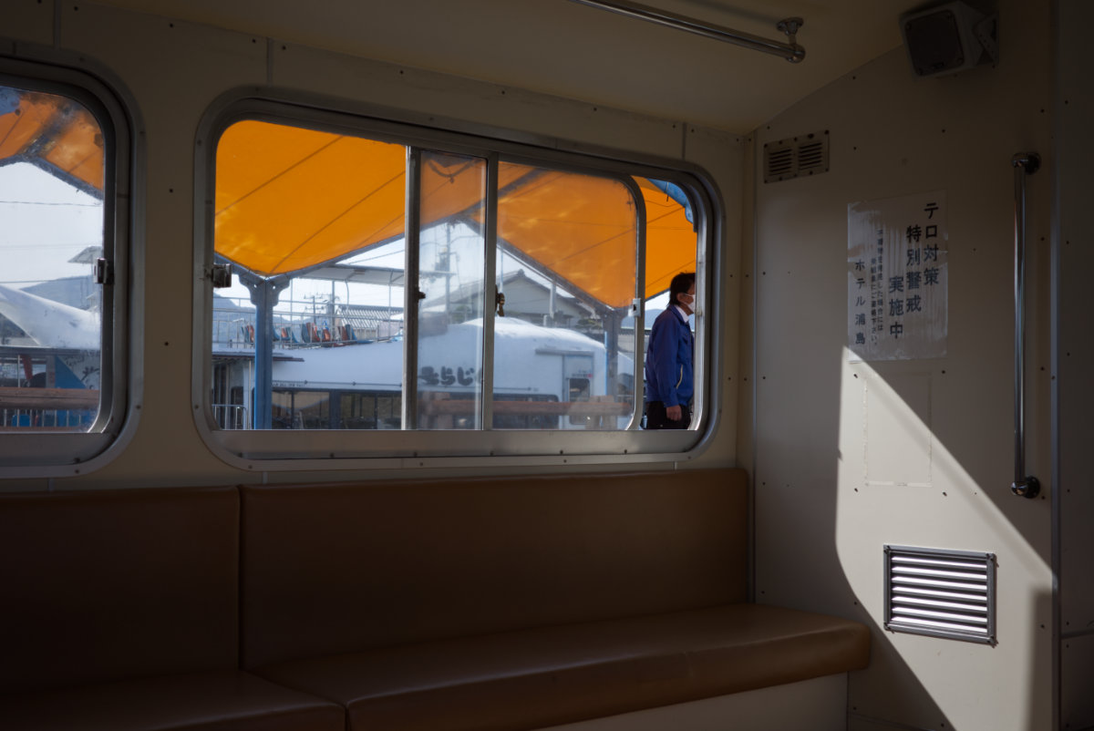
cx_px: 547
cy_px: 366
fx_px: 1216
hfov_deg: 48.4
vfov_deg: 33.5
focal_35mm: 40
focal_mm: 26
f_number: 4.5
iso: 200
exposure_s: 1/800
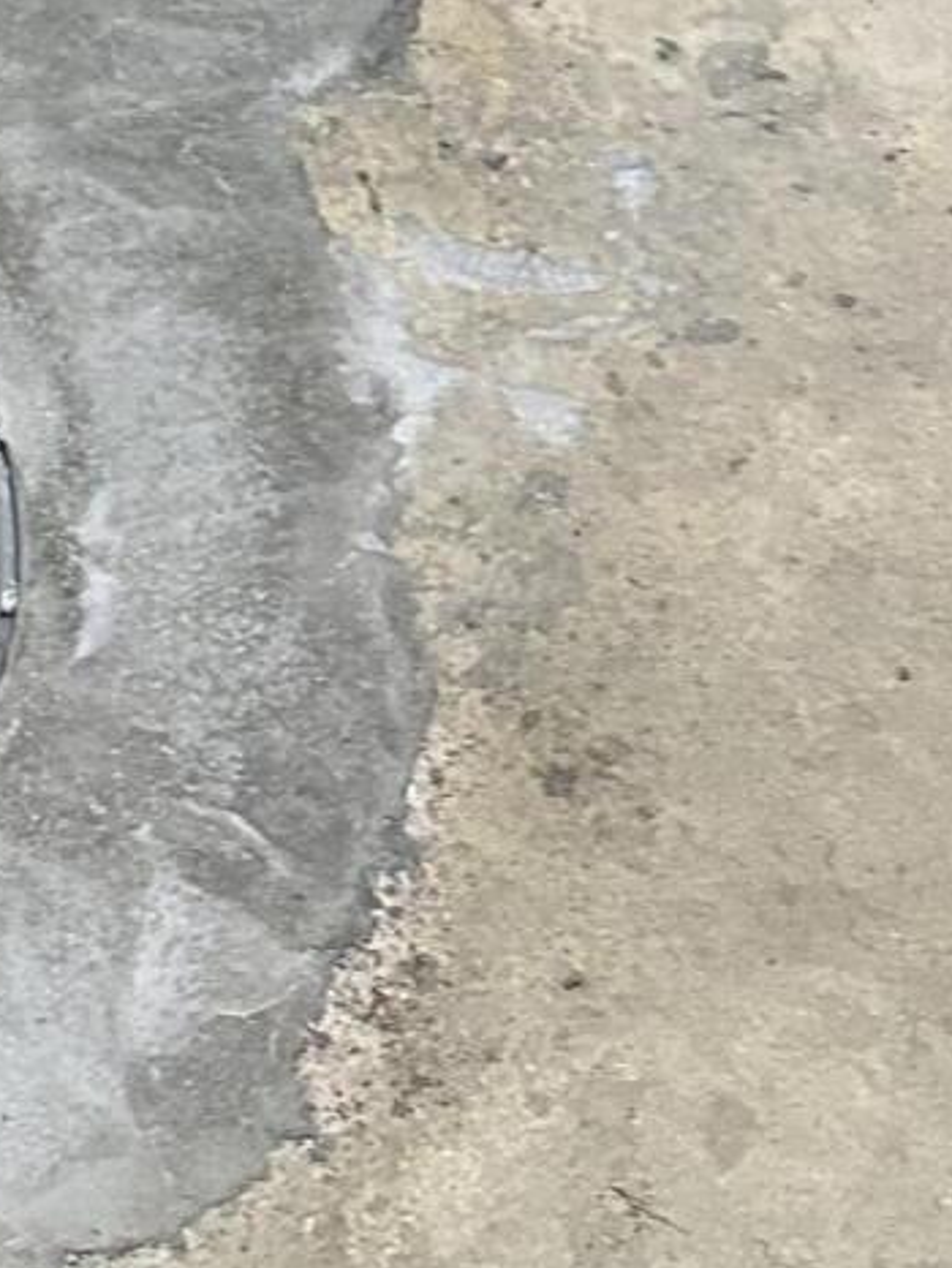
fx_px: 3773
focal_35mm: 103
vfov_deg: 15.9
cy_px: -1075
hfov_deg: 13.4
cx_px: -568
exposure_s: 1/60
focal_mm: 6.86
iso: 500
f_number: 1.78
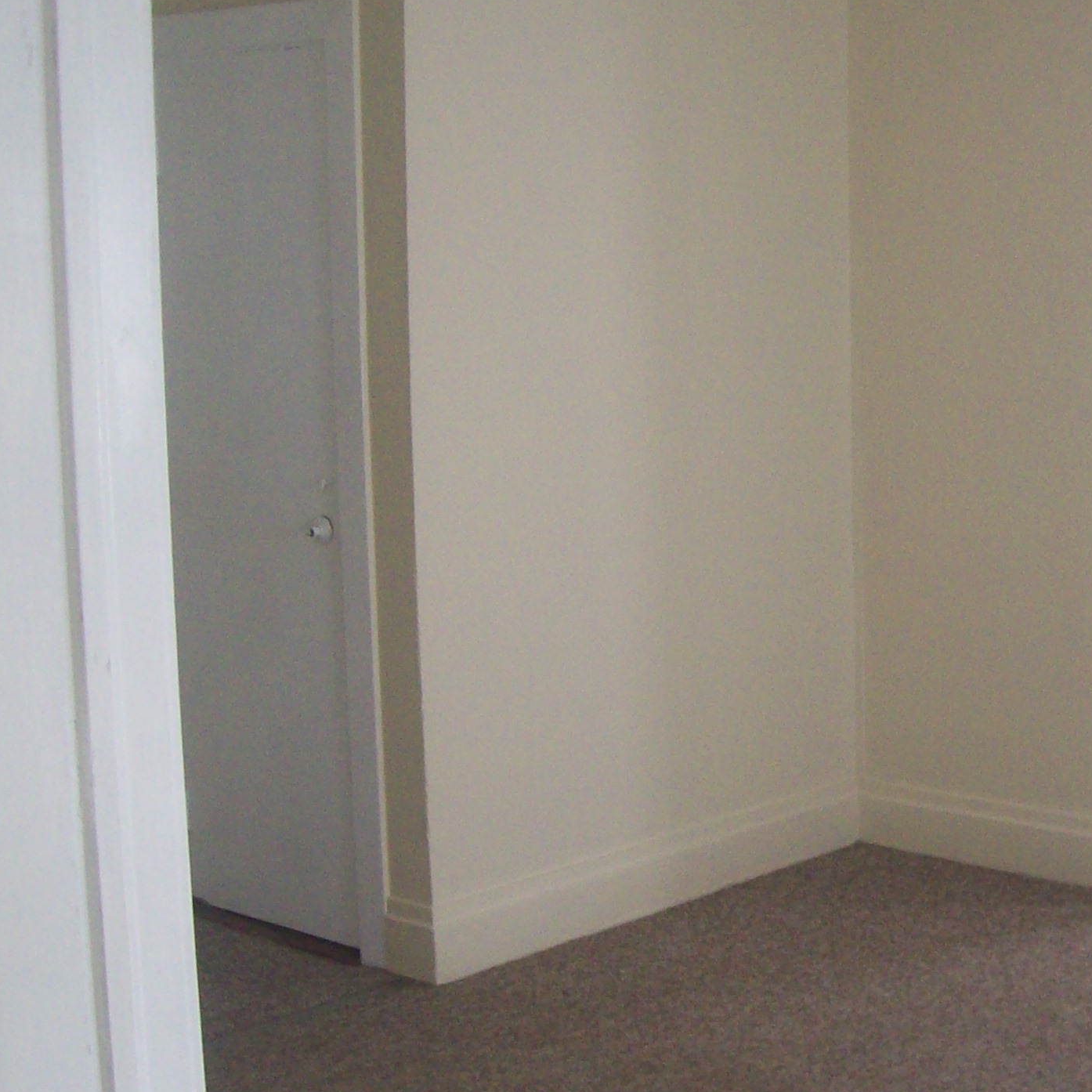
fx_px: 2320
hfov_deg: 25.7
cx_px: 975
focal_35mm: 65
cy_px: 590
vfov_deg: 26.5
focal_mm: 6
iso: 200
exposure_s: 1/116
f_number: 2.7
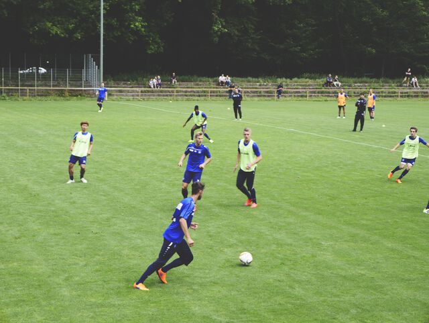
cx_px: 214
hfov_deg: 23.3
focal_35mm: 84
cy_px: 162
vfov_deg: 17.6
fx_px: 1042
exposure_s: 1/200
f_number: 7.1
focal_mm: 42
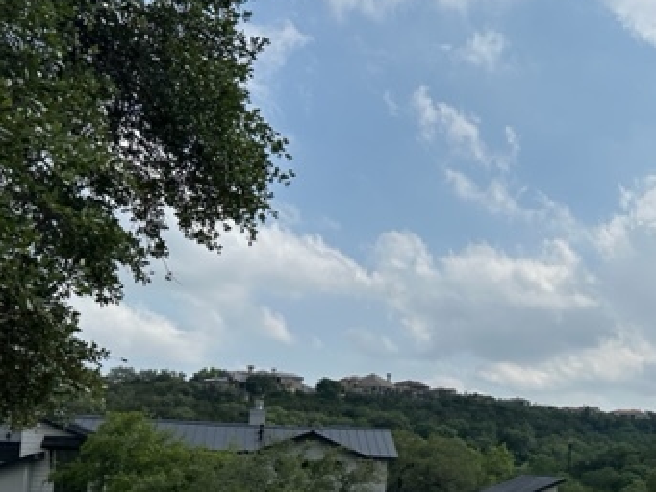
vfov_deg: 31.3
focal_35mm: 45
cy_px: 402
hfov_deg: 39.2
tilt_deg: +4.1
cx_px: 583
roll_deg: -1.4
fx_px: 853
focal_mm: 6.86
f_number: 1.78
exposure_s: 1/13699
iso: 80
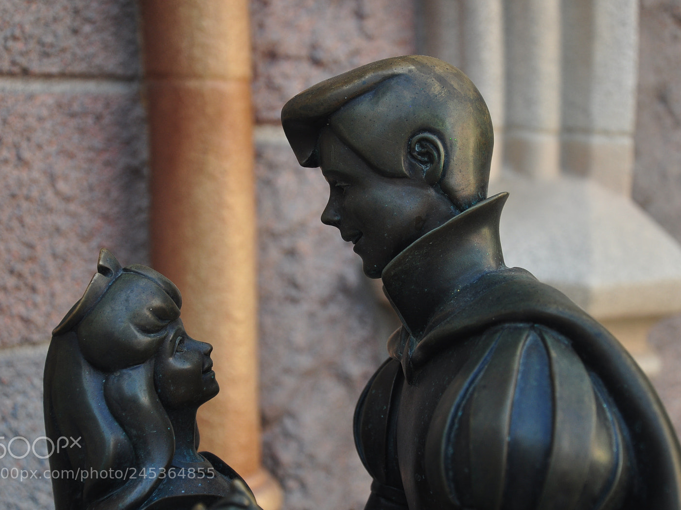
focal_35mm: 79
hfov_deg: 24.7
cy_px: 253
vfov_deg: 18.7
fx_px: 1554
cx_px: 349
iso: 200
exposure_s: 1/100
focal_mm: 48
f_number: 4.8
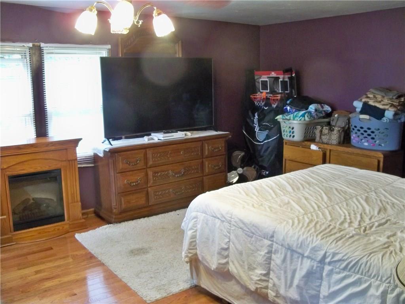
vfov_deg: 40.7
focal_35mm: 35
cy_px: 152
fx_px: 409
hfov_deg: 52.6
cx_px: 202
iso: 400
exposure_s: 1/20
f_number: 3.5
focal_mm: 6.2
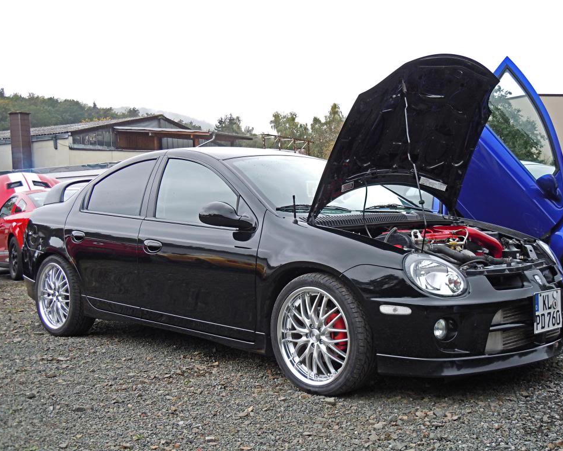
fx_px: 783
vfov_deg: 32.1
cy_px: 226
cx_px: 295
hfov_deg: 39.5
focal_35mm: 47
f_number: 3.8
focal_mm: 8.1
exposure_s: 1/125
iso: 100
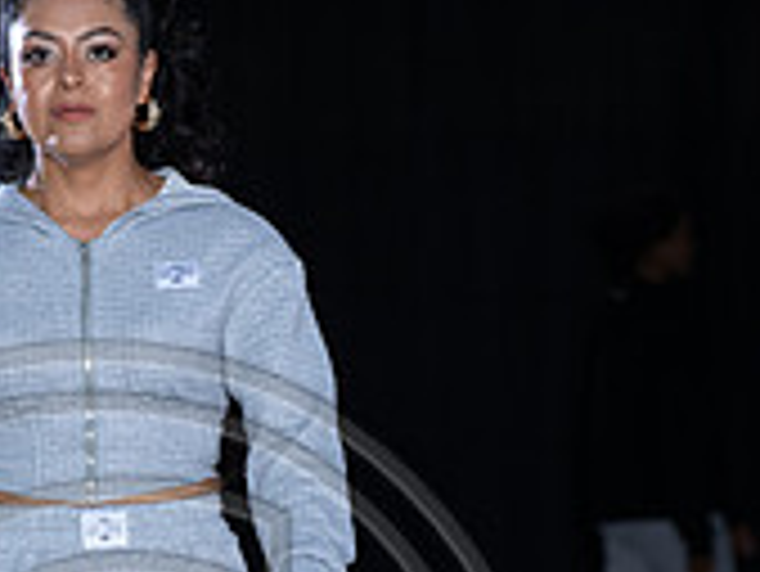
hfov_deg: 5.5
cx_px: 94
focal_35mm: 358
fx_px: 7866
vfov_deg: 4.1
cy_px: 793
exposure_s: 1/160
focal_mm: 140
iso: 640
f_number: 6.3
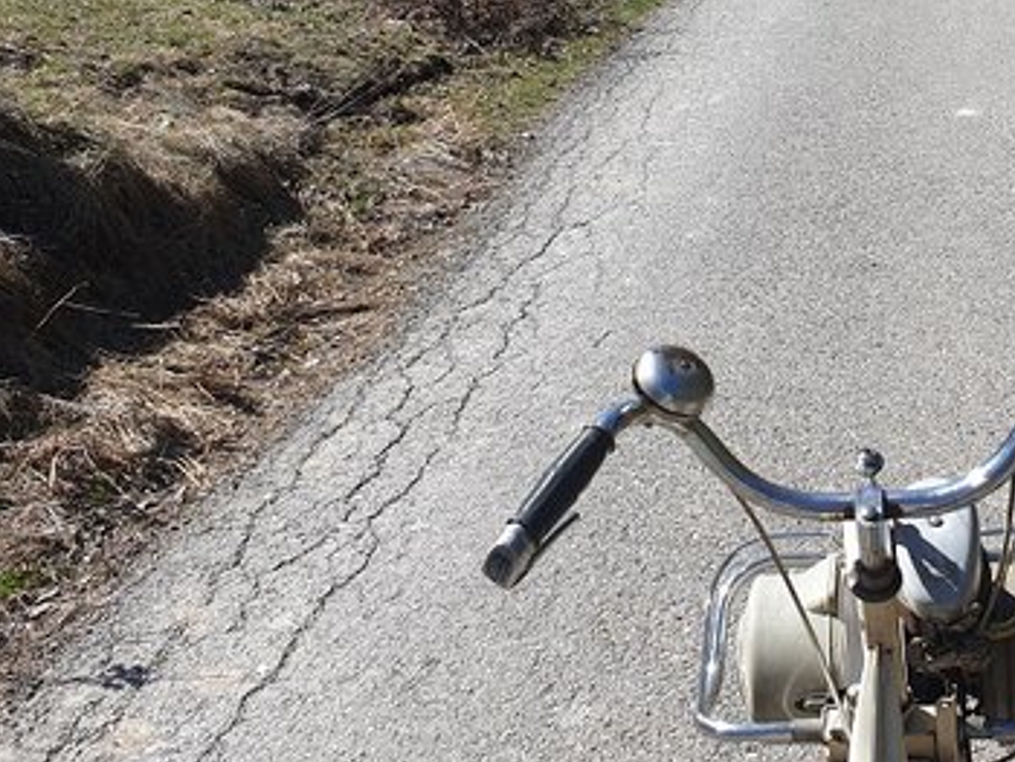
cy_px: 152
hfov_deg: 35.9
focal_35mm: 52
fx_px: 1526
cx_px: 766
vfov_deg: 27.5
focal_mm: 4.3
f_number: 2.4
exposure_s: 1/1202
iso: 50
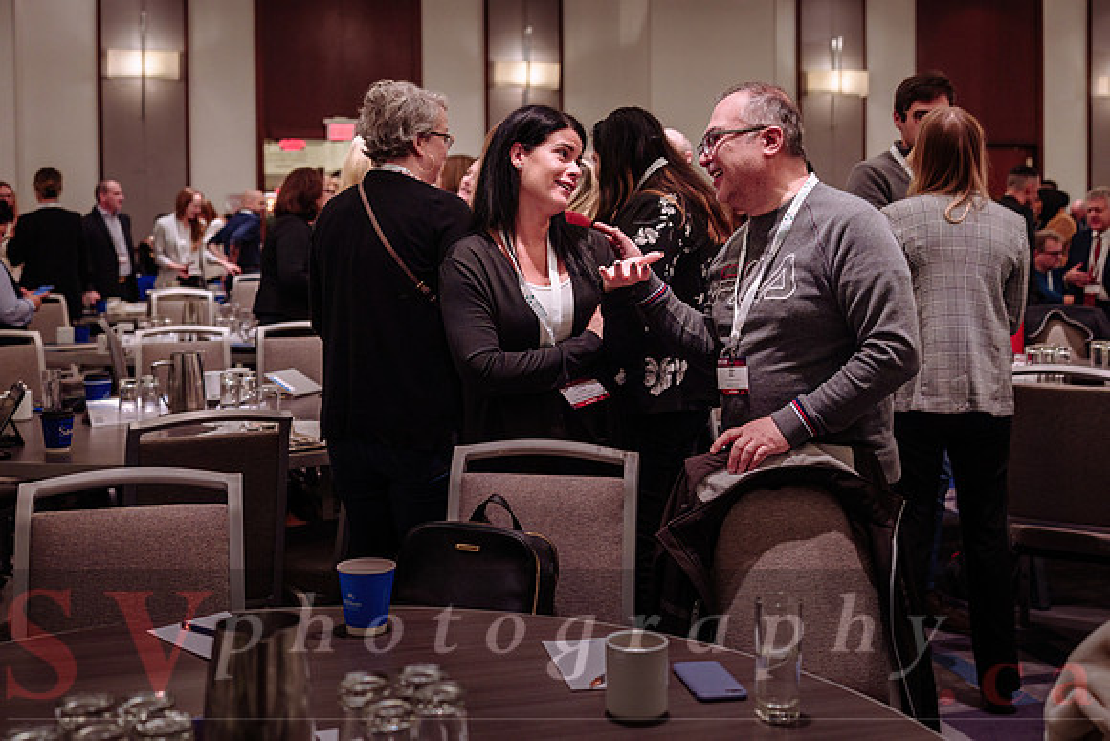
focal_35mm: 44
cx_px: 555
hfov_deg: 44.2
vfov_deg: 30.1
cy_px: 271
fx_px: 1368
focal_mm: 35
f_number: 2.8
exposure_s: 1/100
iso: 1600
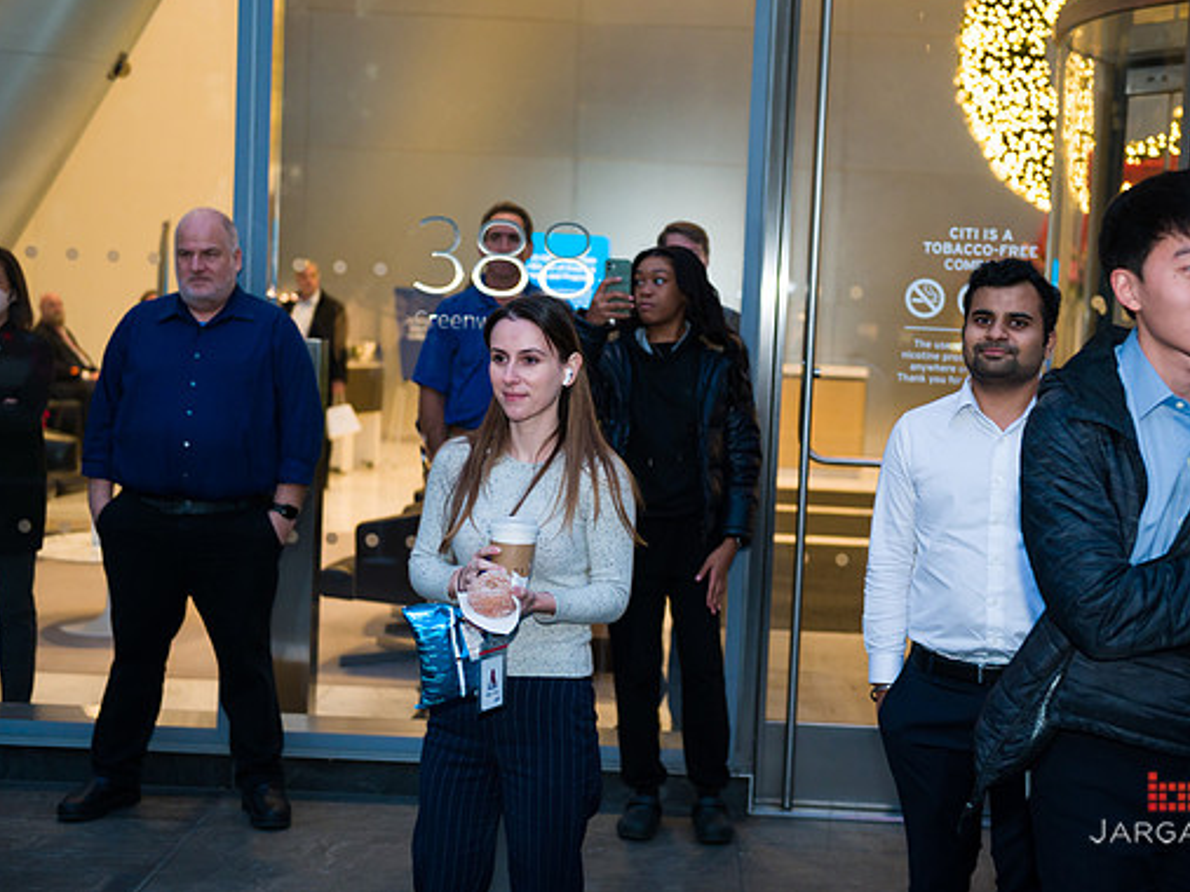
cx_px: 634
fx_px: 1890
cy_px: 441
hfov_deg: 34.9
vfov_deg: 26.5
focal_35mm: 55
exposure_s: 1/200
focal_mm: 50
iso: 1250
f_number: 4
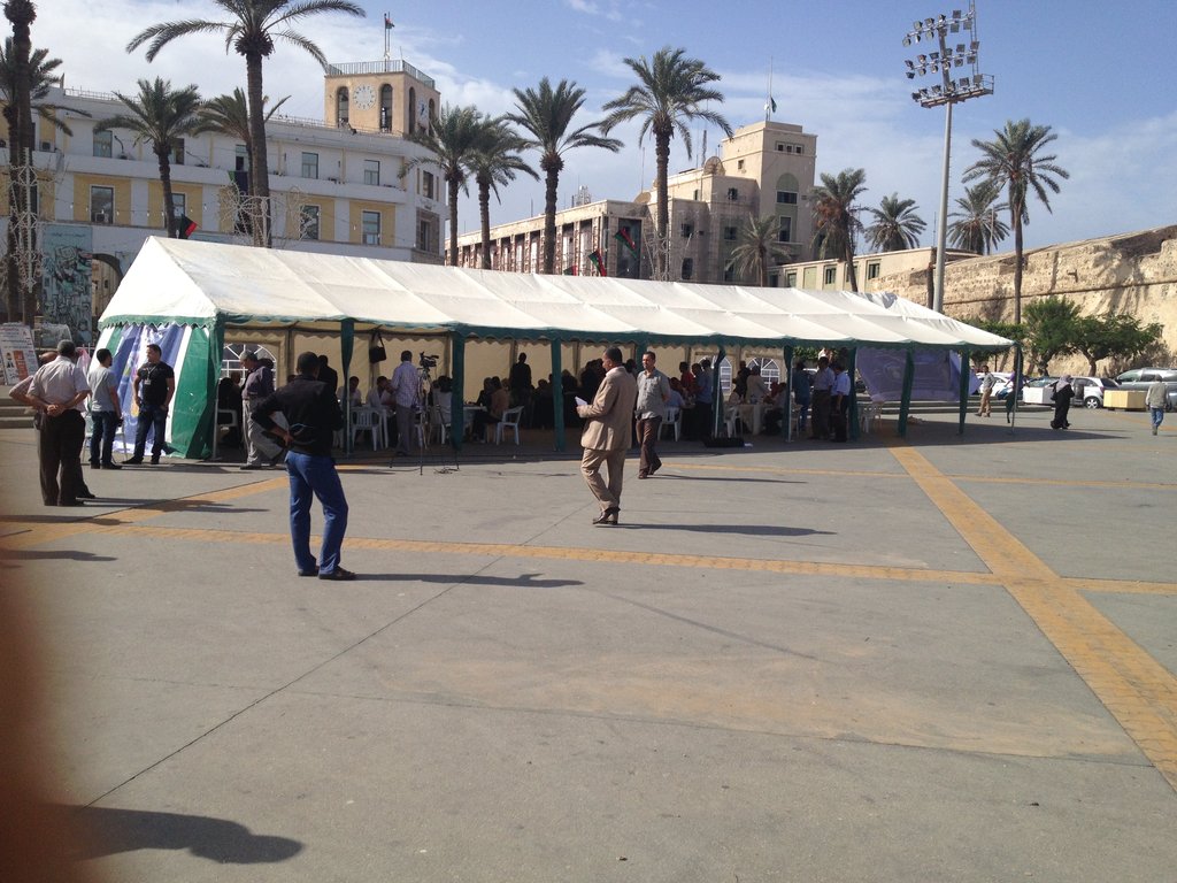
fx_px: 1190
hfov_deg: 52.6
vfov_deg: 40.7
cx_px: 588
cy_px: 442
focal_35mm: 35
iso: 50
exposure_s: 1/2513
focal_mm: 4.28
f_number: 2.4
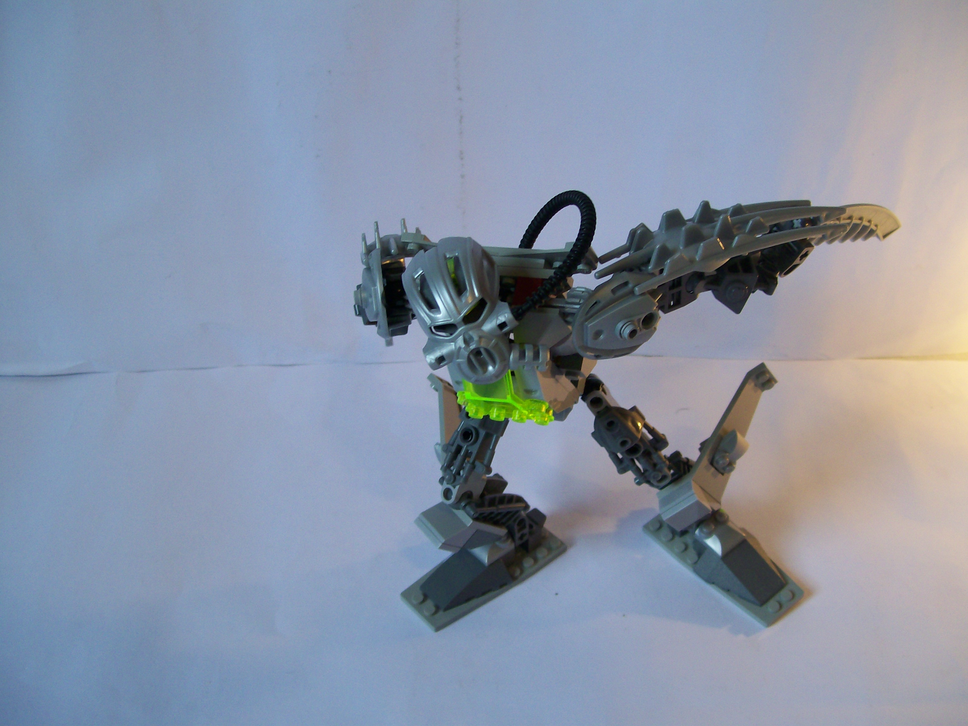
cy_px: 363
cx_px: 484
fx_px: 1007
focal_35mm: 36
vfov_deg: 39.7
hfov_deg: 51.4
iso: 91
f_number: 2.7
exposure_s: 1/32
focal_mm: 6
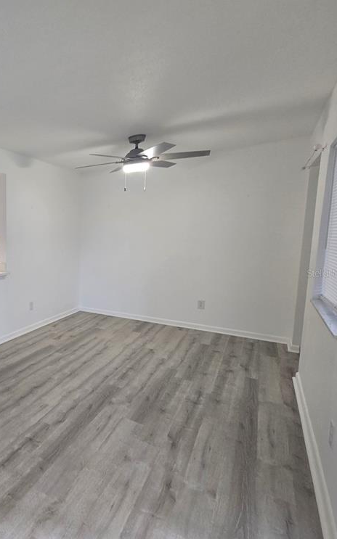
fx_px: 279
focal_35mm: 19
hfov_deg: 47.7
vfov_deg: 88.0
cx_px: -21
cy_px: 273
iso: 160
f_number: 2.2
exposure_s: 1/60
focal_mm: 2.2
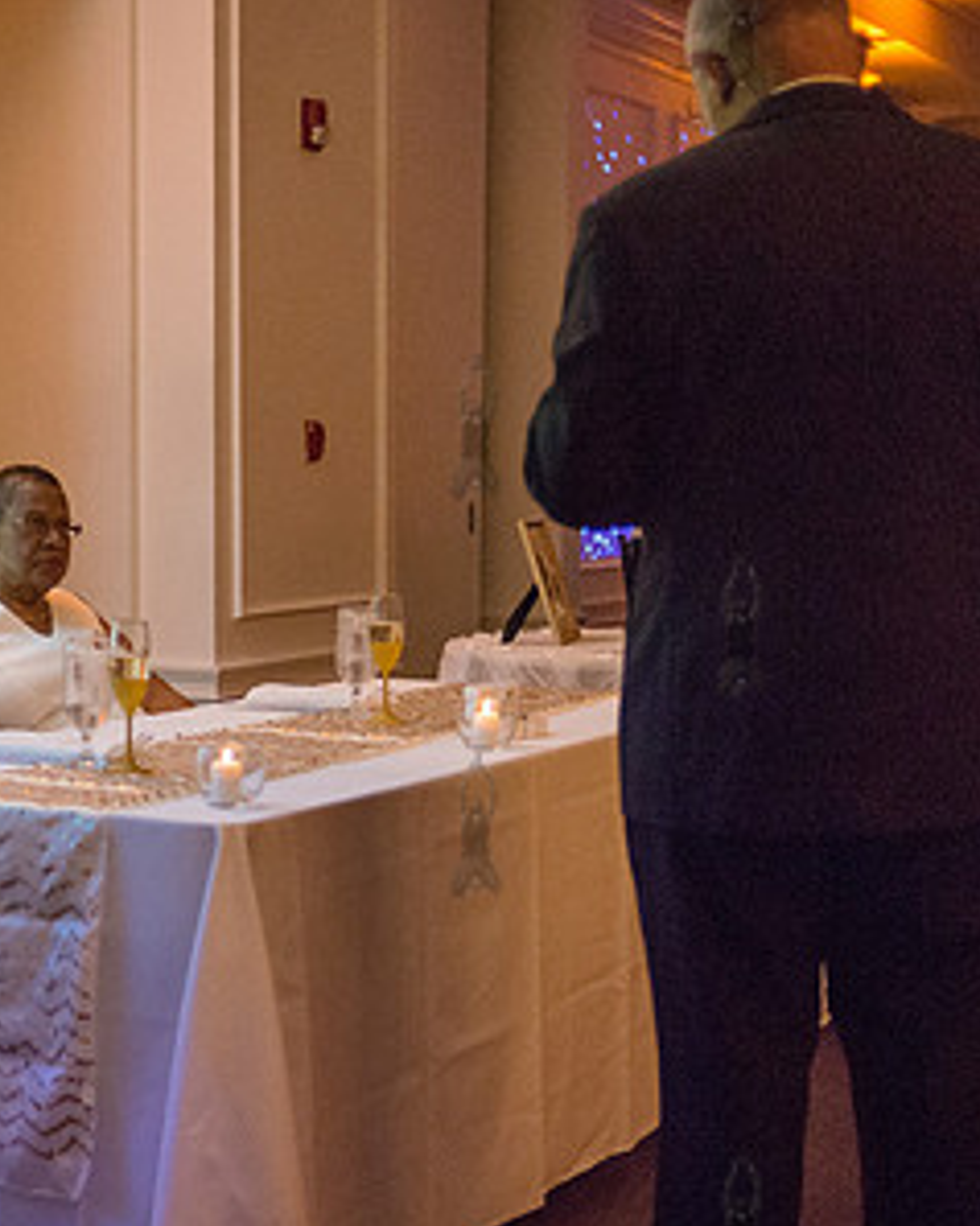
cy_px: 623
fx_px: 2323
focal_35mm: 64
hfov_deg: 22.7
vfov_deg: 29.6
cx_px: -58
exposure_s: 1/500
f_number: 2
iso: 4000
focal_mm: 35
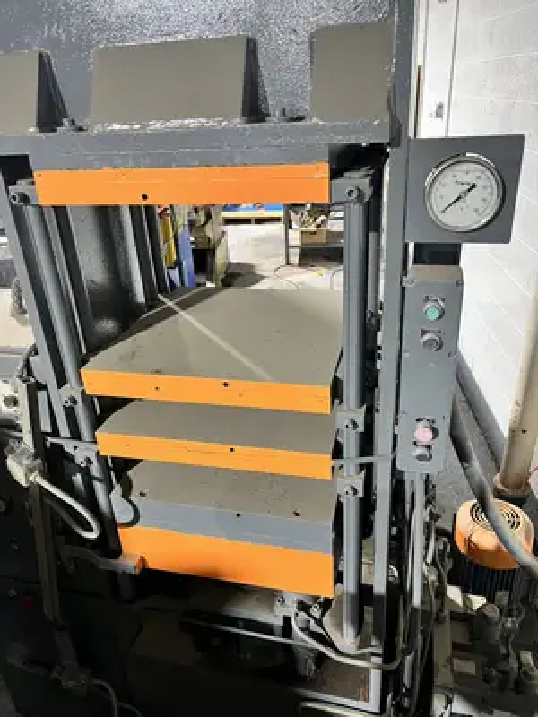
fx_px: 539
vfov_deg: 67.3
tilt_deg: -26.7
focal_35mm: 26
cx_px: 269
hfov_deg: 53.1
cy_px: 358
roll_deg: +3.1
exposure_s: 1/60
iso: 400
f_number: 1.5
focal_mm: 5.7
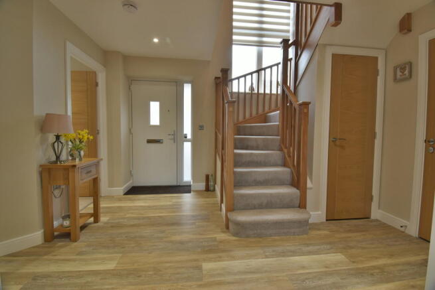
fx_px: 181
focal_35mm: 15
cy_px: 145
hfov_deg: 100.4
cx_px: 218
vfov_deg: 77.4
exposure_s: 1/2
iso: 400
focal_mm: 10
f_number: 8
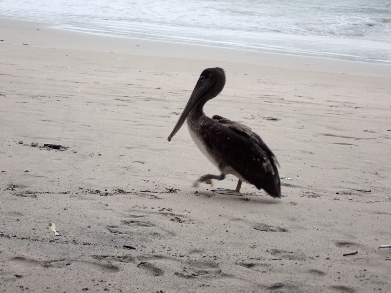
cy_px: 146
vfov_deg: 20.7
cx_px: 196
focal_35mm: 71
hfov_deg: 27.4
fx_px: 802
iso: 200
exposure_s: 1/125
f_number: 3.9
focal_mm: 12.73
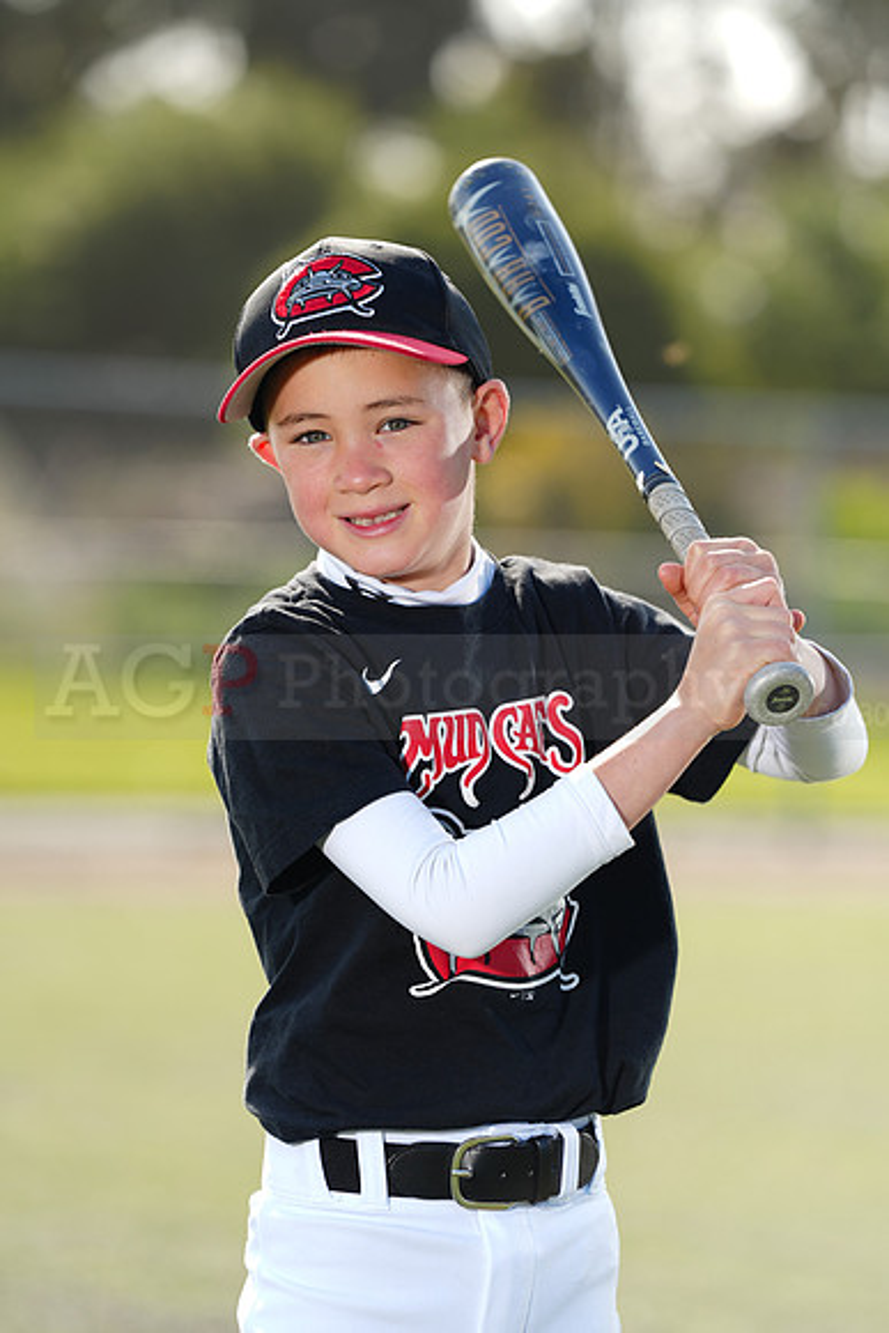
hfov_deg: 6.9
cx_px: 444
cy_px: 666
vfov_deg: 10.3
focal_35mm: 200
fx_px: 7403
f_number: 4.5
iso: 64
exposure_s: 1/250
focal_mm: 200
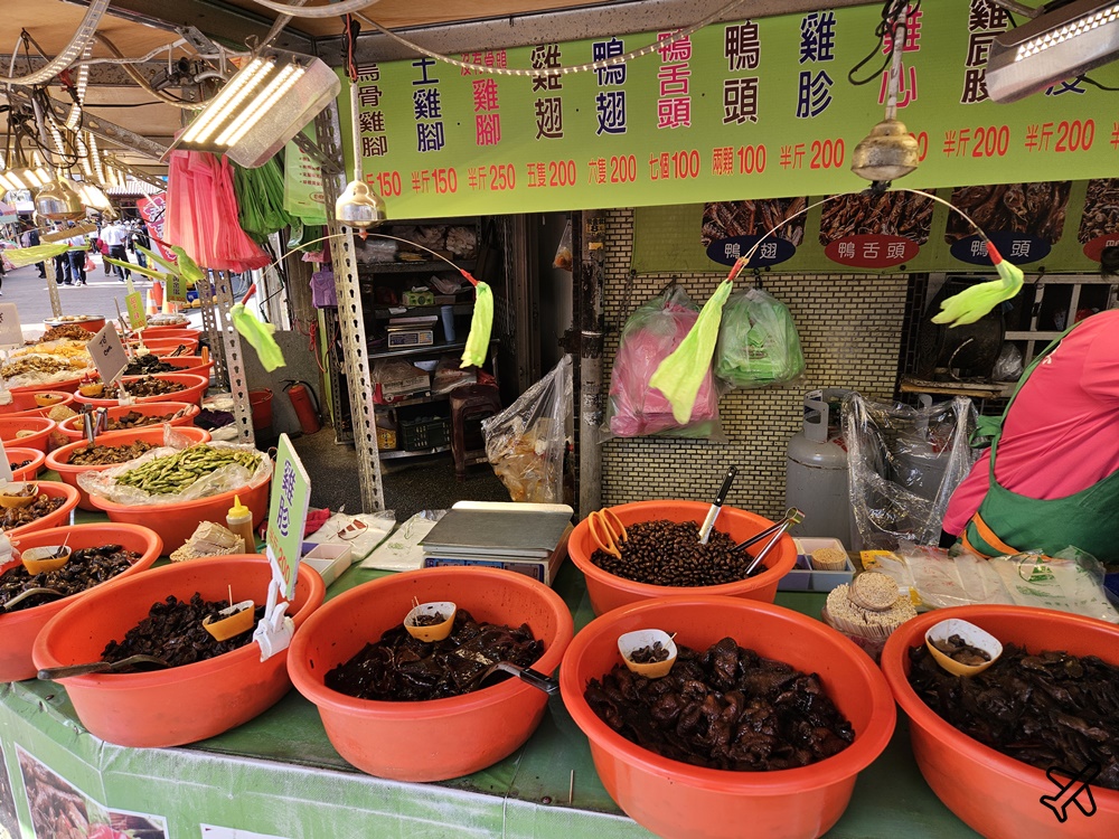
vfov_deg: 58.9
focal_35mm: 23
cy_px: 420
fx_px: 744
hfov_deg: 73.9
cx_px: 560
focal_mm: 5.4
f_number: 1.8
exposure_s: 1/335
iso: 25
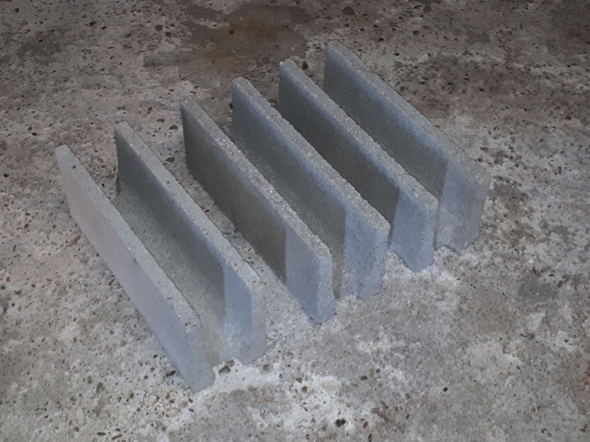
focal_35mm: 27
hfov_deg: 65.3
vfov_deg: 51.4
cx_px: 295
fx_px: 460
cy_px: 221
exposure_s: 1/33
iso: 160
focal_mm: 3.6
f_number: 1.9
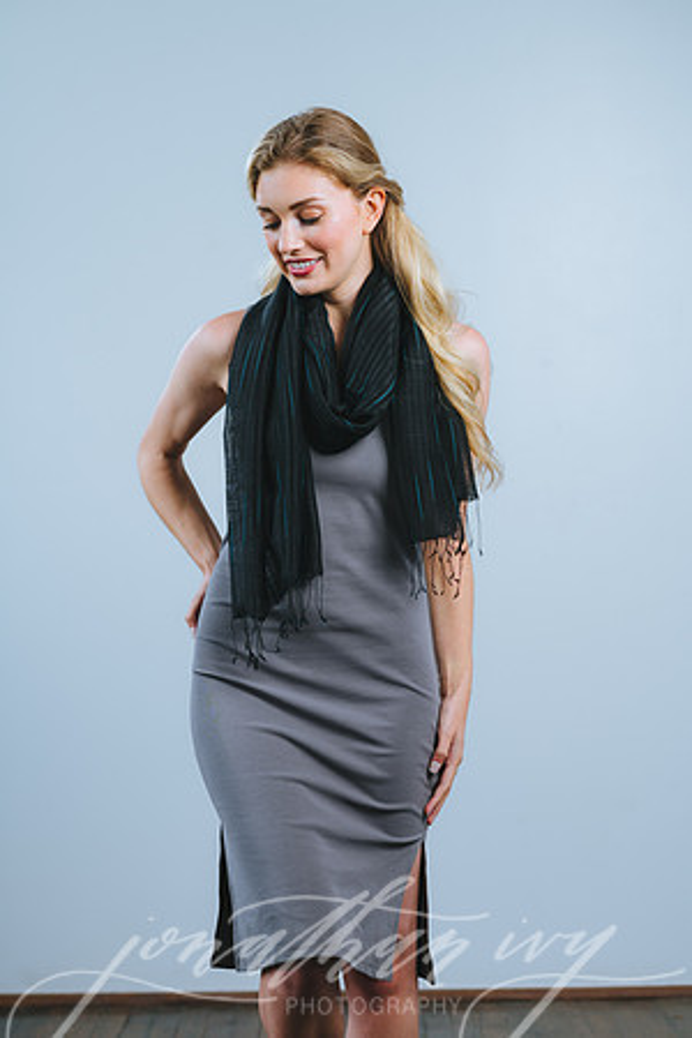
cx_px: 346
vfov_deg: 23.9
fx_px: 2451
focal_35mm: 85
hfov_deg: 16.1
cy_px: 519
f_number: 4
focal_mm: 85
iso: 100
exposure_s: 1/200
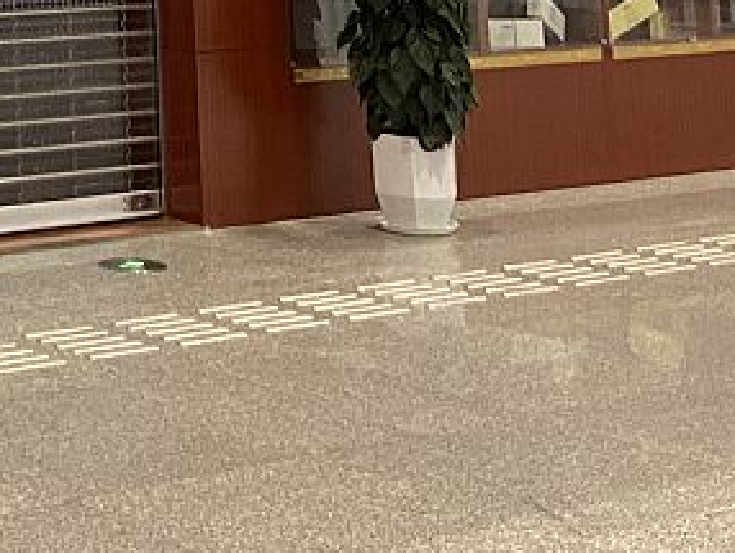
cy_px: -543
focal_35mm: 109
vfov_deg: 12.1
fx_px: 2316
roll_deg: -0.7
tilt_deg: +8.2
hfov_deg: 16.6
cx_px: -334
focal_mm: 4.25
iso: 320
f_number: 1.8
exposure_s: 1/50
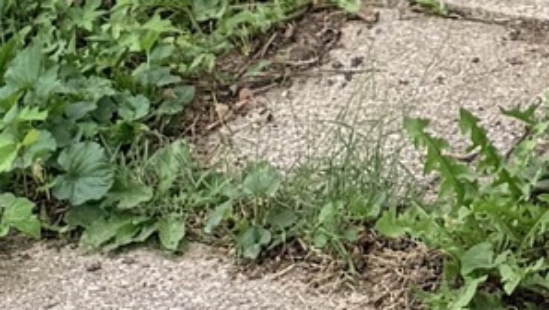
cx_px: 932
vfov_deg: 5.0
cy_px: -1162
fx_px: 2942
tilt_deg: -0.5
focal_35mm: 202
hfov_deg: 10.2
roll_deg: -0.4
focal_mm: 6.76
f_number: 1.78
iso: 100
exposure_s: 1/1271
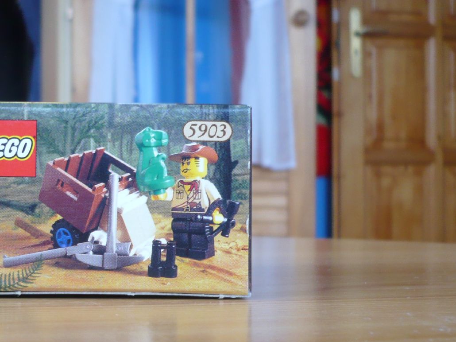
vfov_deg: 21.9
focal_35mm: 67
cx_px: 89
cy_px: 200
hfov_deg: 28.3
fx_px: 882
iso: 100
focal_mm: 5.8
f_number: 2.8
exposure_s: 1/20
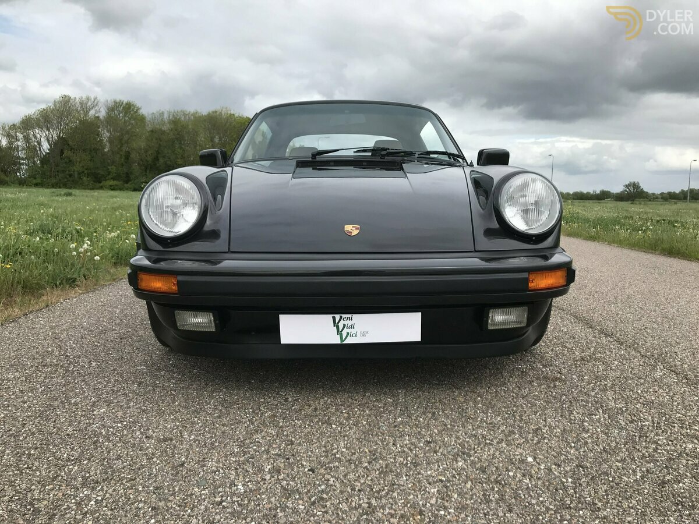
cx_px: 350
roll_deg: -1.8
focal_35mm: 28
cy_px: 262
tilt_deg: -5.6
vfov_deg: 49.7
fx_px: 565
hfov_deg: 63.4
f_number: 1.8
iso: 20
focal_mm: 3.99
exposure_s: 1/2336
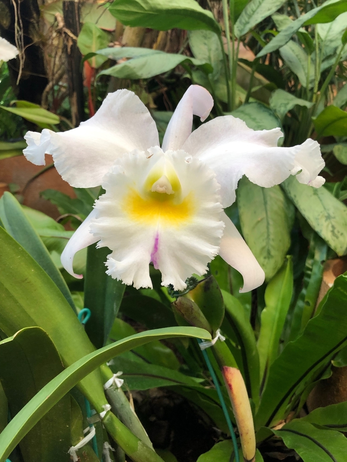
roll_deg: +2.5
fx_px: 374
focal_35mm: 28
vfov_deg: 63.4
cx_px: 174
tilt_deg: -10.0
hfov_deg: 49.7
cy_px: 231
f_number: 1.8
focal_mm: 3.99
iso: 32
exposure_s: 1/30
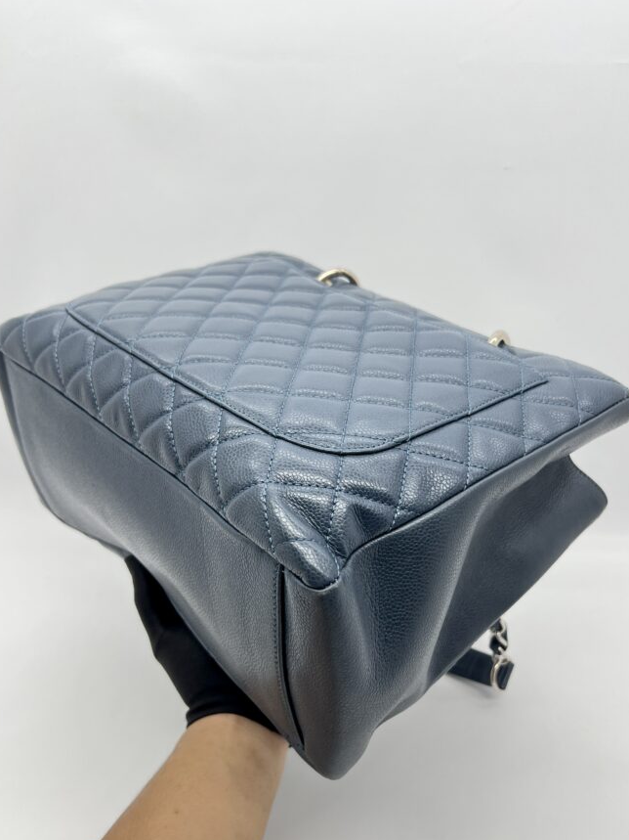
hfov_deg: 45.4
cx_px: 331
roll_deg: +0.3
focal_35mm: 31
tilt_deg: -27.3
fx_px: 751
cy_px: 491
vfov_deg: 58.0
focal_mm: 5.7
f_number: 1.5
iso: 50
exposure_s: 1/100
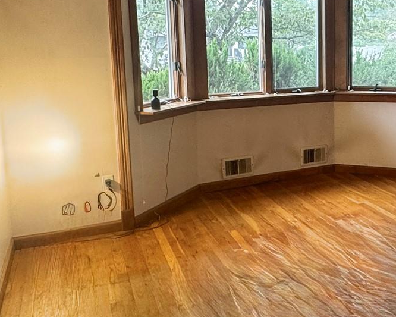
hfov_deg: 41.1
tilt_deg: -8.7
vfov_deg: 35.3
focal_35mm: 42
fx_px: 492
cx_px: 340
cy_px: 106
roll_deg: -0.1
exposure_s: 1/60
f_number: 2.2
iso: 200
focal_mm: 2.22
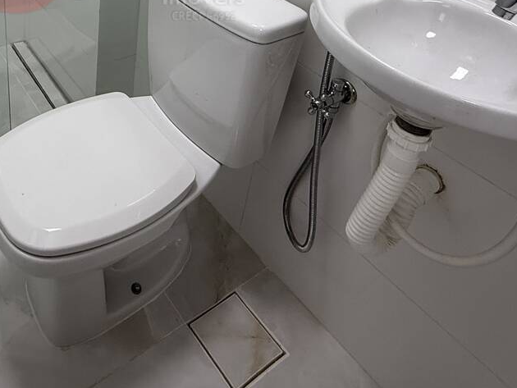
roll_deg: -0.9
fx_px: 478
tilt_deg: -22.2
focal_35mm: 32
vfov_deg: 37.1
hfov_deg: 53.0
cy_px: -40
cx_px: 101
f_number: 2.2
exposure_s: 1/120
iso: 100
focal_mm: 2.22
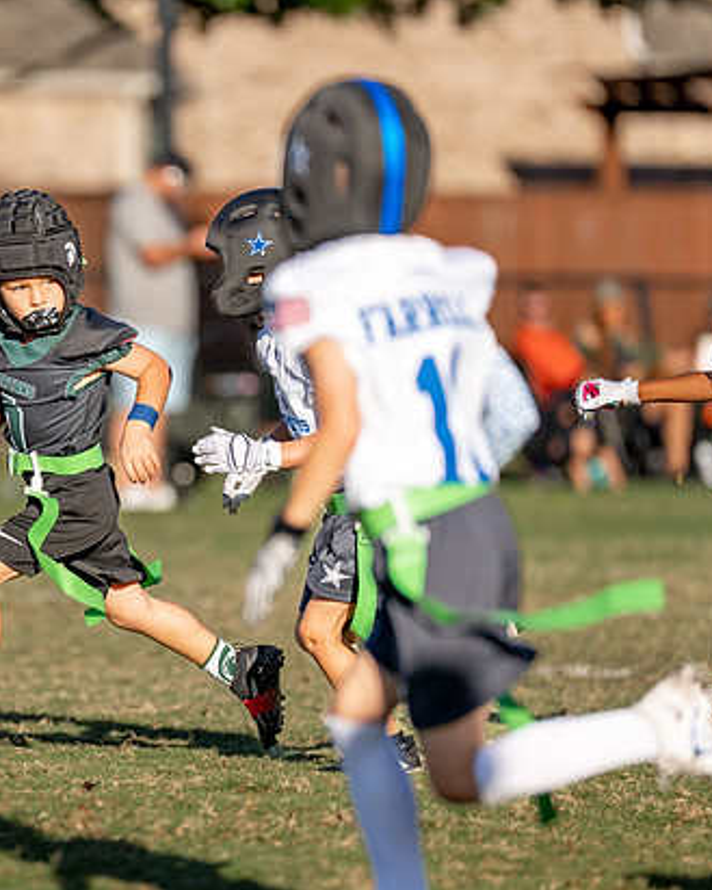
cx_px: -8
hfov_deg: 3.8
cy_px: 444
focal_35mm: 403
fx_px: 10611
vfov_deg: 4.8
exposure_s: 1/2000
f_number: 2.8
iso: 100
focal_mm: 200
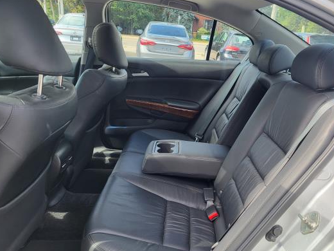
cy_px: 141
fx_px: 309
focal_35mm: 32
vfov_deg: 44.1
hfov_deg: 56.4
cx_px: 198
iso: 40
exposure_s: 1/421
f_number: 1.8
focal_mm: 5.4
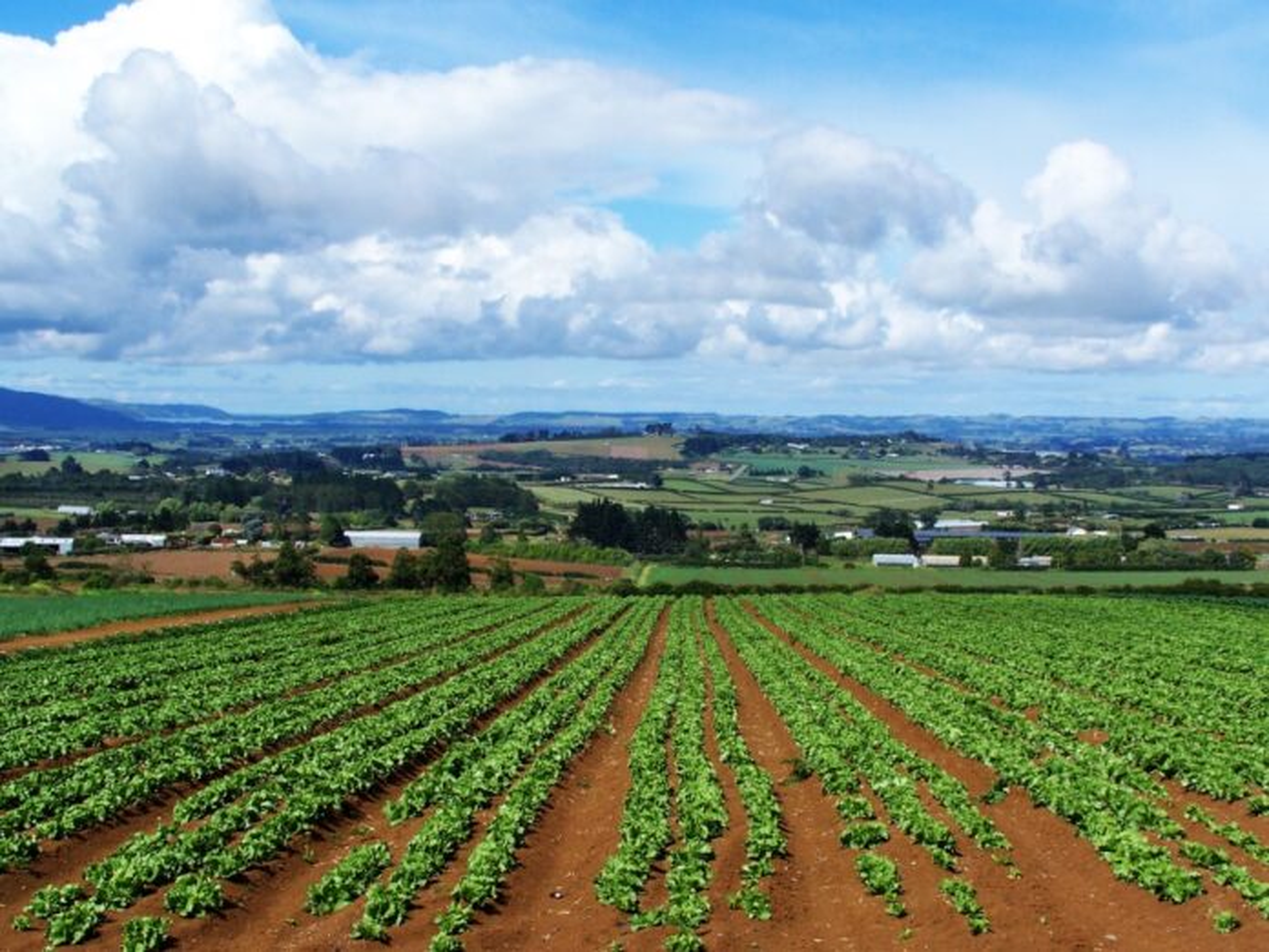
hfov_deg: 37.5
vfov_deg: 28.6
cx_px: 634
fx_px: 1870
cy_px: 476
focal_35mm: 51
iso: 80
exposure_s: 1/500
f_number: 6.3
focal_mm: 8.5
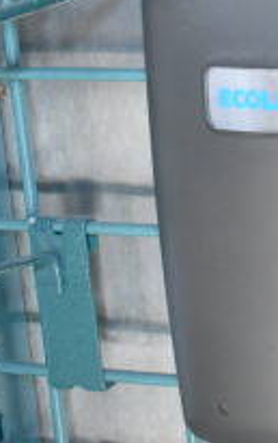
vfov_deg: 16.4
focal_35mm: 127
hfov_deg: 9.6
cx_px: 575
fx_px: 1537
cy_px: 141
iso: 4500
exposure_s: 1/50
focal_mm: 28
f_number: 4.2
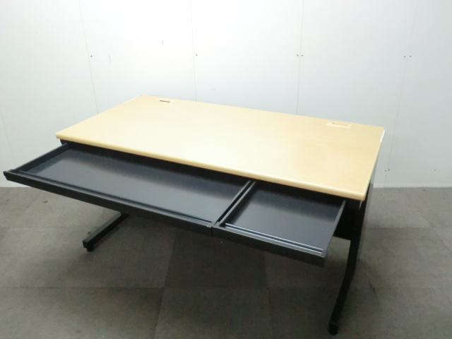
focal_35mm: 32
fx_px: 418
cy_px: 170
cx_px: 226
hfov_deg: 56.8
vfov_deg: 44.2
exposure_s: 1/40
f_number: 3.5
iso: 800
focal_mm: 5.8
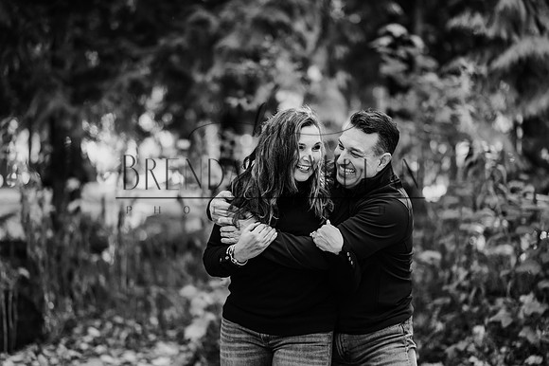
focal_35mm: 85
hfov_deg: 23.9
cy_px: 183
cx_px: 274
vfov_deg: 16.1
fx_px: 1295
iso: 500
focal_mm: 85
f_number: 1.8
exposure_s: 1/640
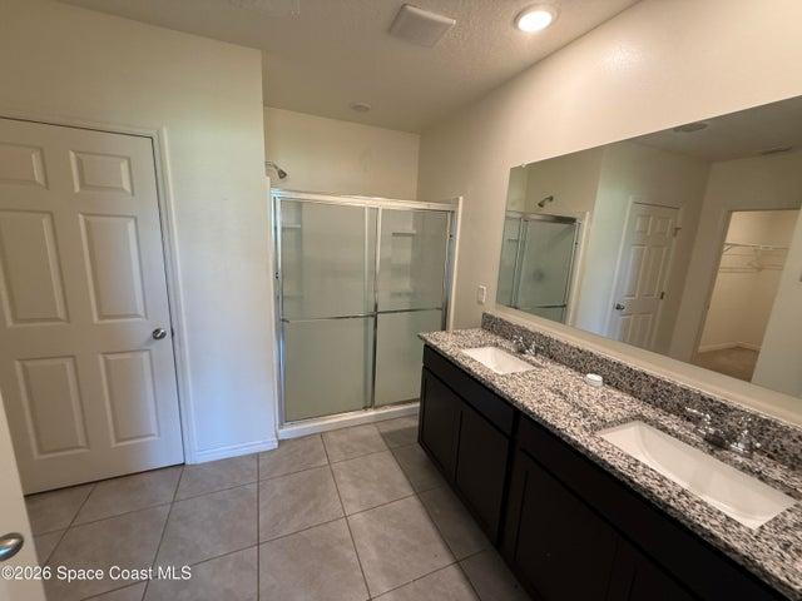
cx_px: 401
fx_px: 324
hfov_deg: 102.1
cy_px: 300
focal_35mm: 14
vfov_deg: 85.7
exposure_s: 1/30
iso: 100
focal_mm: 2.22
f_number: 2.2
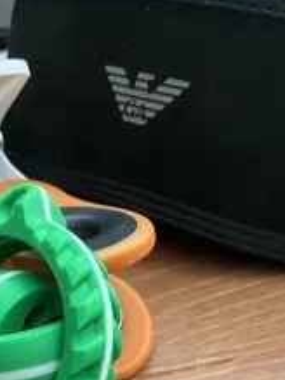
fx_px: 582
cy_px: 330
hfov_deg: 26.7
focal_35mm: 53
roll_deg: +5.3
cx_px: 35
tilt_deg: -40.6
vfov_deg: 34.5
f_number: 1.8
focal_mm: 3
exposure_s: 1/42
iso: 320
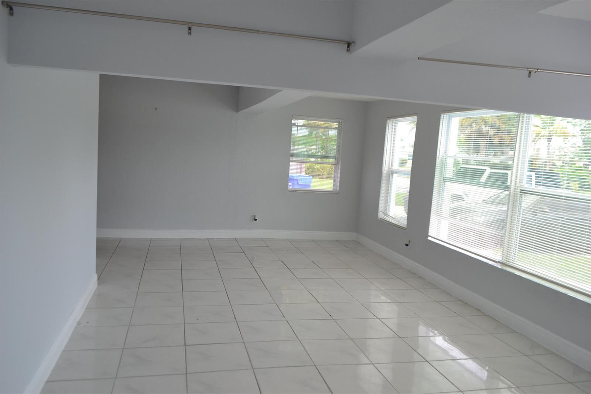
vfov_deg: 47.9
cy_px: 197
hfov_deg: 67.4
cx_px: 296
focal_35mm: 27
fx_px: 443
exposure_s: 1/125
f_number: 5.6
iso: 320
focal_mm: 18
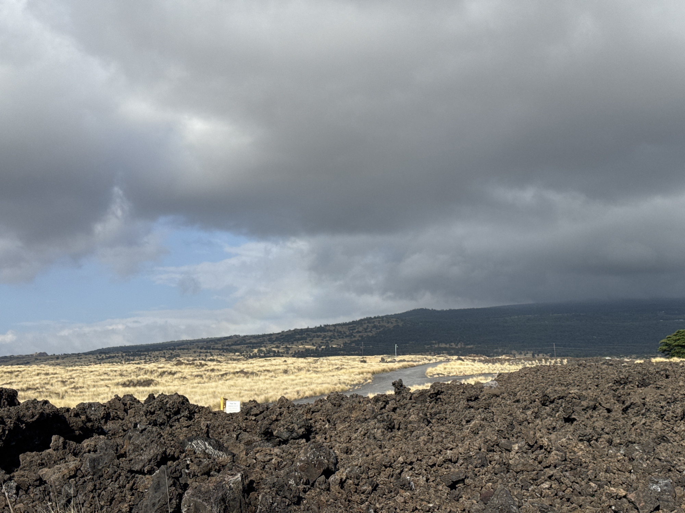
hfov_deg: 39.7
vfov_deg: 30.3
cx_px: 342
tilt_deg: +8.6
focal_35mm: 48
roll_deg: +0.3
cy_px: 256
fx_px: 950
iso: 64
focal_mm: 6.76
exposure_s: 1/7092
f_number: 1.78
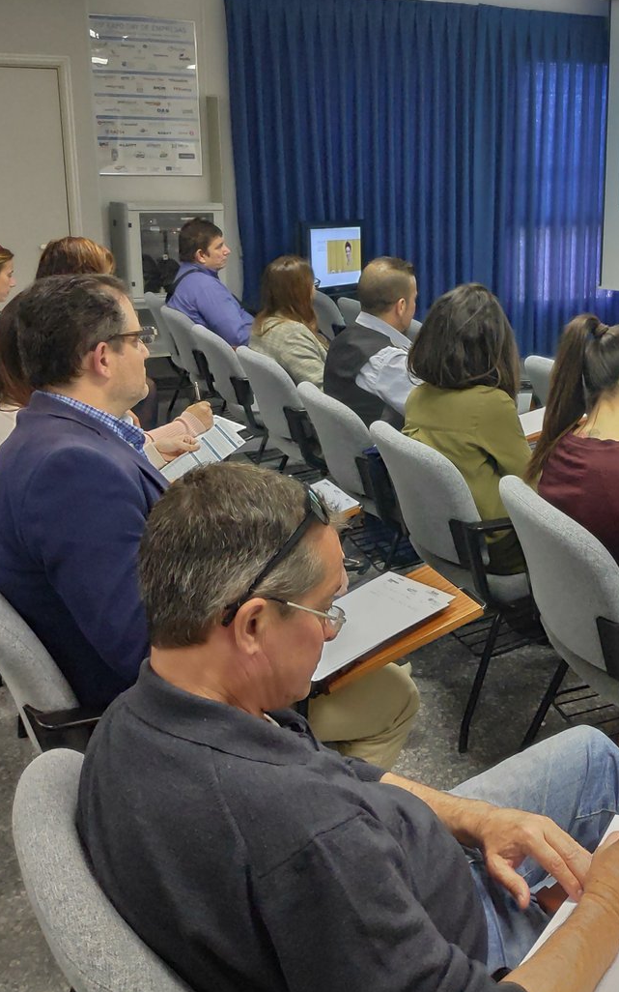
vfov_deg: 60.9
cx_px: 471
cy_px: 411
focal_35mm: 31
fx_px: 837
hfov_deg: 39.4
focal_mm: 3.94
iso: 1862
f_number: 1.9
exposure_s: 1/50
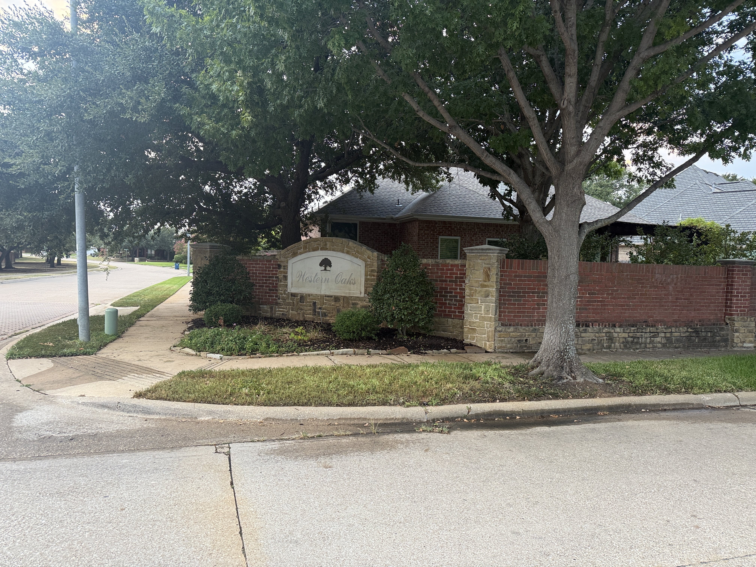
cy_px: 284
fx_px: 524
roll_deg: -1.6
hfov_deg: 71.6
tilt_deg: -2.3
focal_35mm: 24
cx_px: 378
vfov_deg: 56.8
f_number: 1.78
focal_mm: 6.76
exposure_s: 1/74
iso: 200
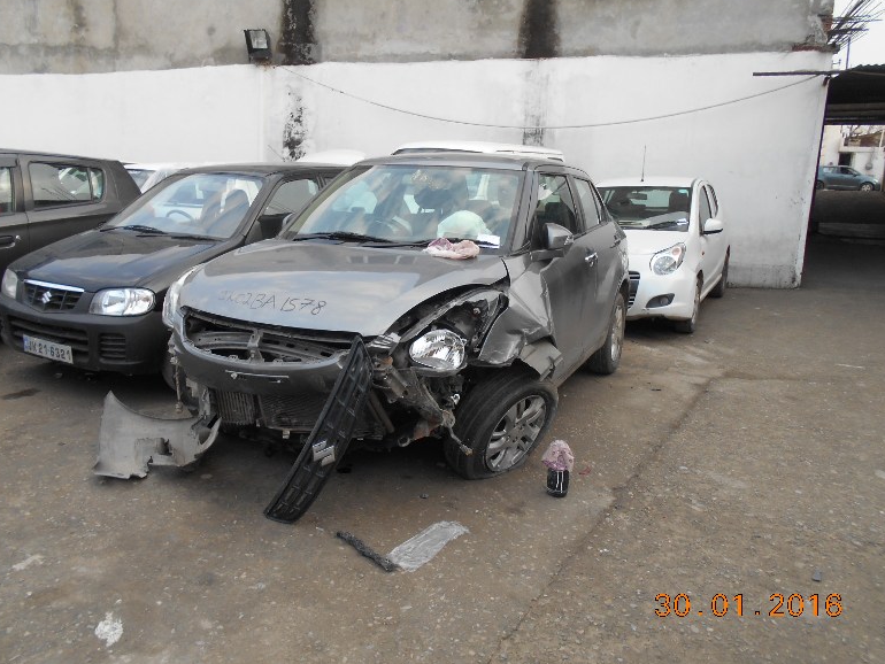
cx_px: 429
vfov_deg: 51.4
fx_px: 691
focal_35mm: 27
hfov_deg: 65.3
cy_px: 332
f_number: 3.2
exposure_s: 1/125
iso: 80
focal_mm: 4.6
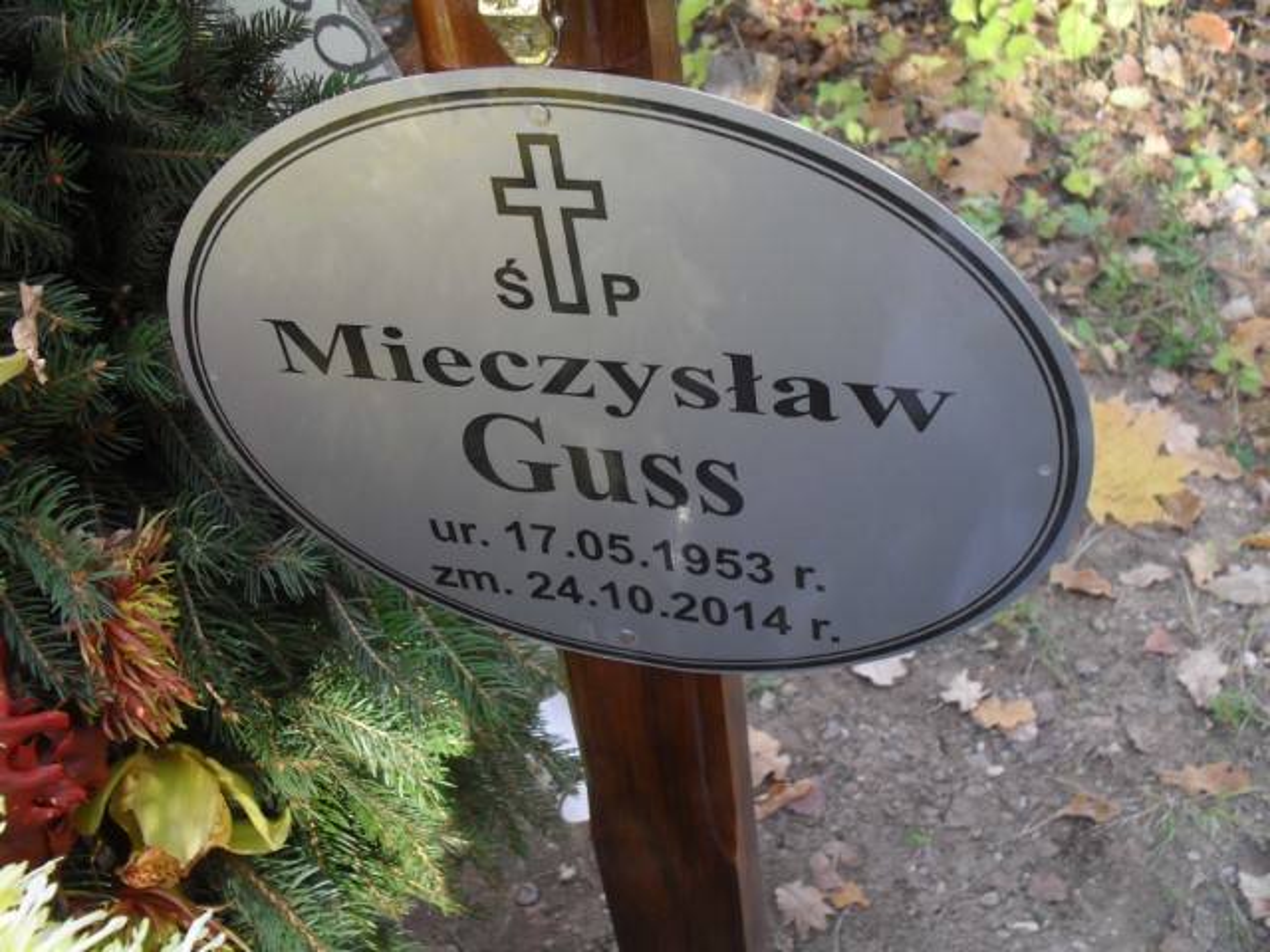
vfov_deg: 40.7
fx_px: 1284
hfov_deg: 52.6
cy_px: 476
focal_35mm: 35
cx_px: 635
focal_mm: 6.3
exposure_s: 1/45
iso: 120
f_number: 3.2
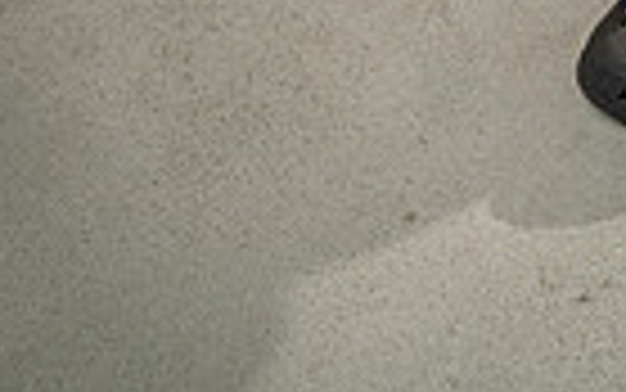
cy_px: -608
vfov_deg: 9.2
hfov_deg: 16.6
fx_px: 2133
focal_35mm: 125
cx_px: 504
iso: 640
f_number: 5.6
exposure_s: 1/250
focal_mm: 38
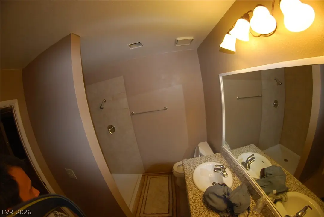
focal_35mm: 12
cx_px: 162
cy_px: 108
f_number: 3.5
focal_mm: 8
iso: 200
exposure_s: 1/60
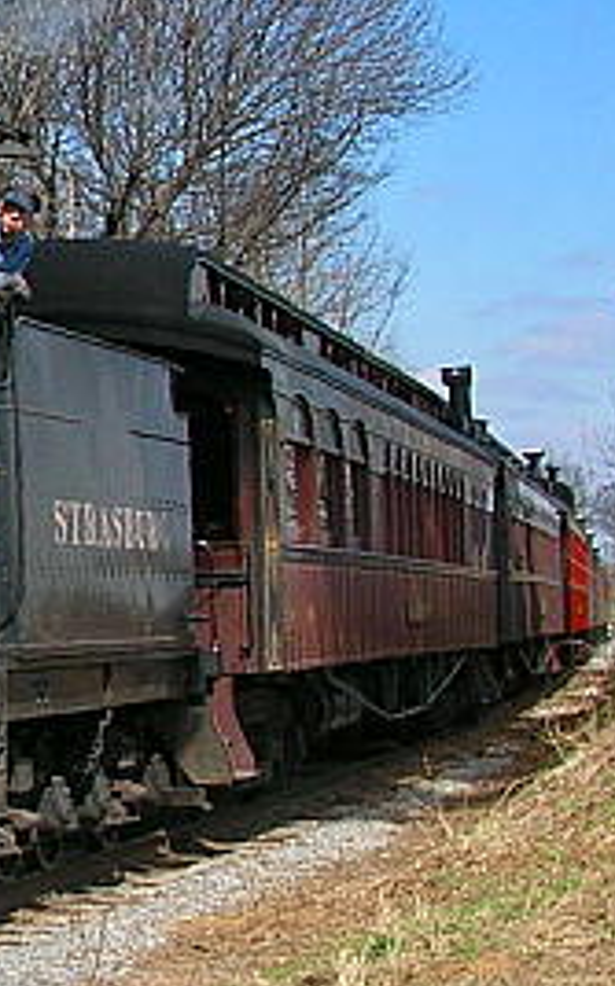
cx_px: -674
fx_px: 2876
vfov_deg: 19.5
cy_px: 416
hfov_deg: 11.0
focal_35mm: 107
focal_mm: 6
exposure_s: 1/545
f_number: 3.7
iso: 50
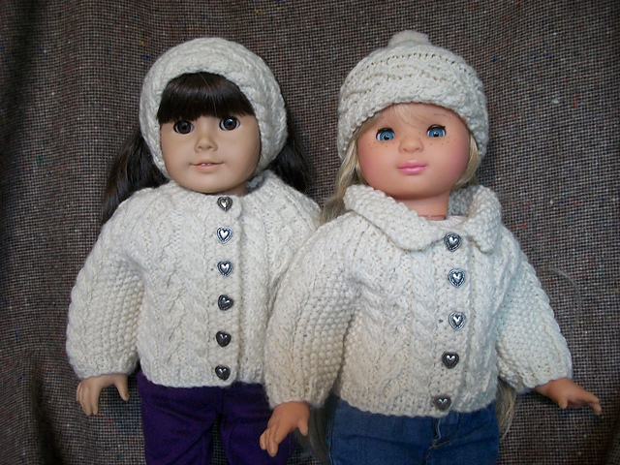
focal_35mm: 32
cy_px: 232
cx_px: 310
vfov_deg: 44.2
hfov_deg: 56.8
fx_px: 573
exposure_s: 1/25
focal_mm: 5.7
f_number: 2.9
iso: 160
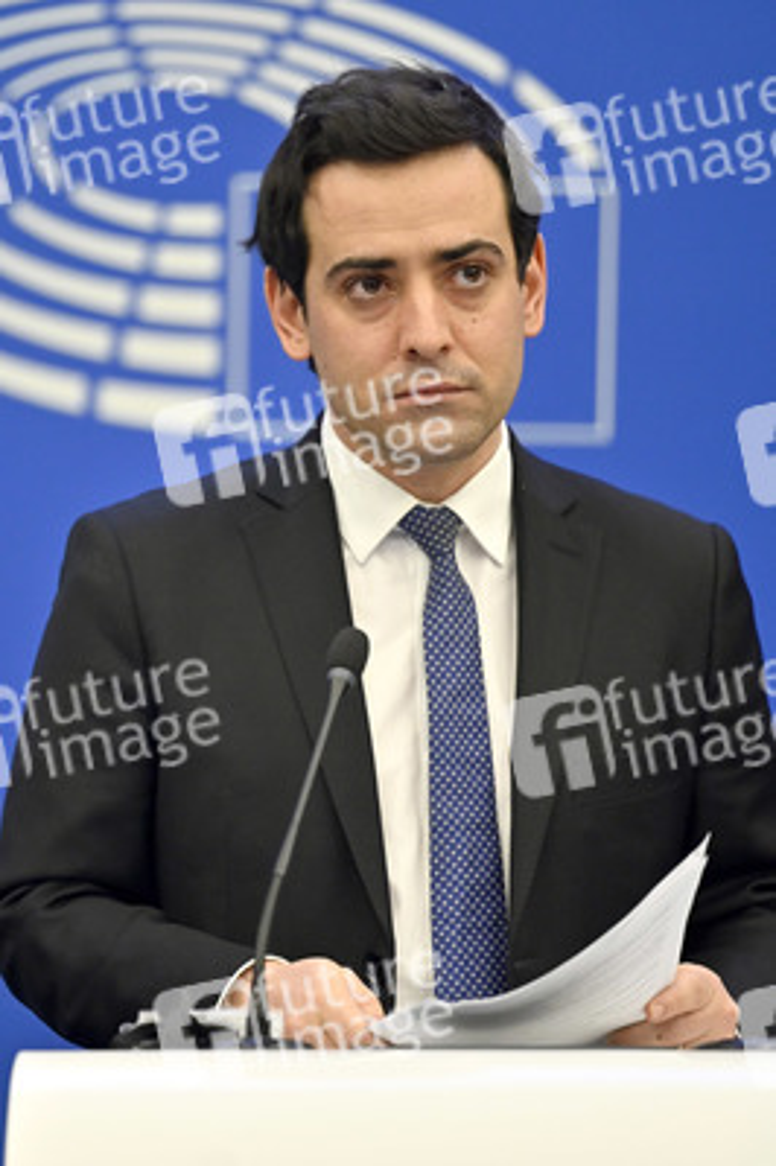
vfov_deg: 10.3
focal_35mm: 200
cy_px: 583
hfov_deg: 6.9
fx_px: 6477
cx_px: 388
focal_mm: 200
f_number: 2.8
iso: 1600
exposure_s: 1/400
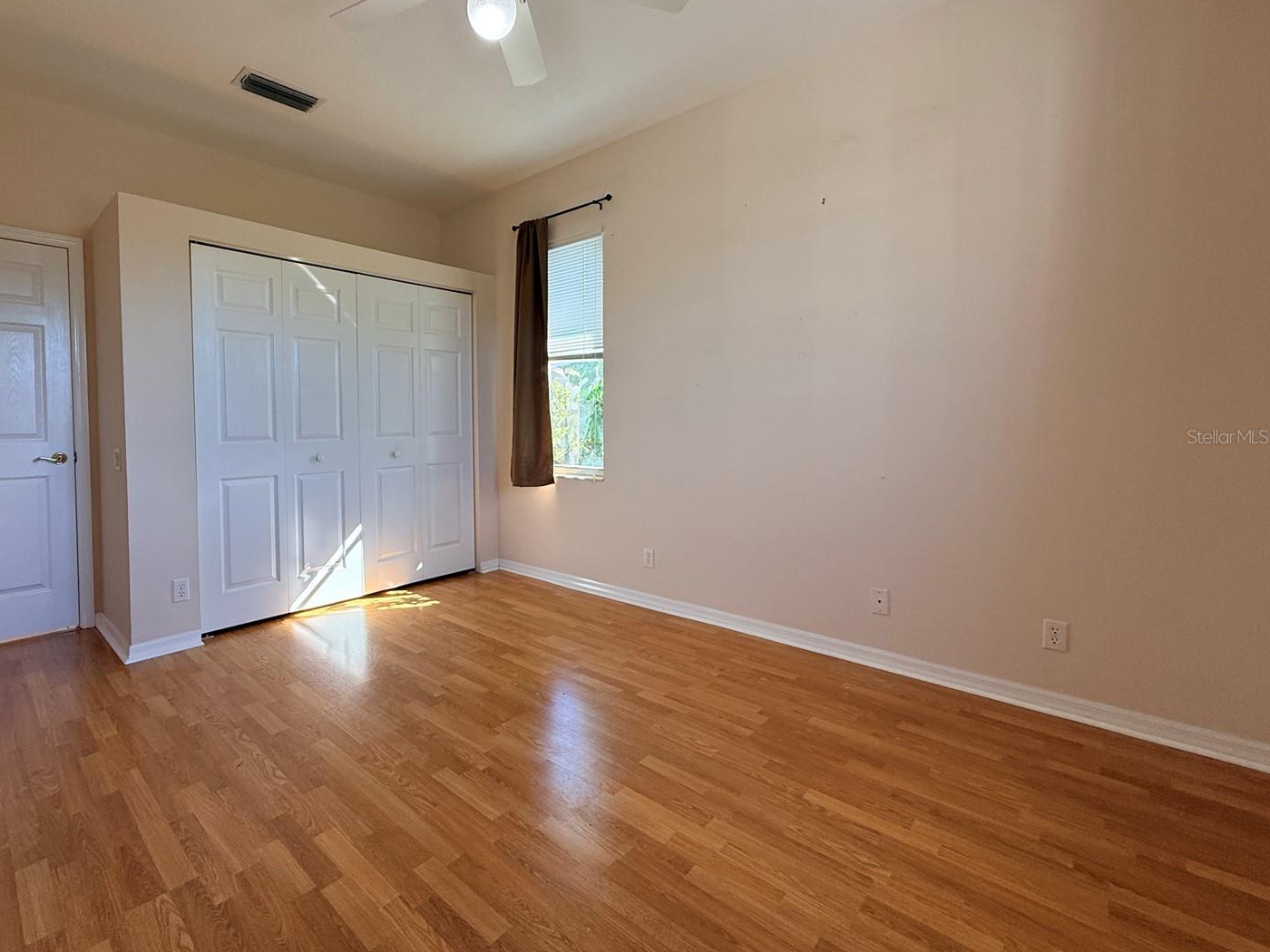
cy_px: 436
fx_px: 587
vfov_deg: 77.9
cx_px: 547
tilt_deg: -1.3
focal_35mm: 16
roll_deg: +0.2
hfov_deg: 93.9
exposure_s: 1/120
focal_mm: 2.22
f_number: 2.2
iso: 125
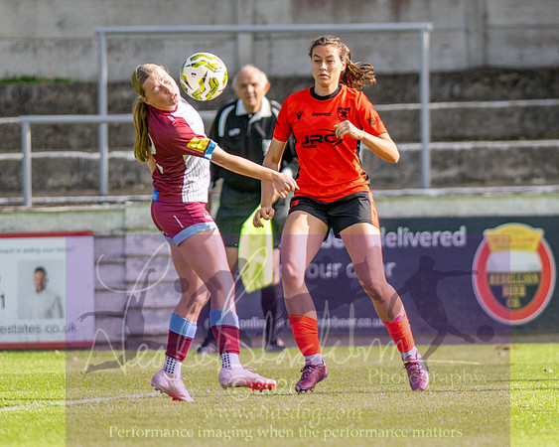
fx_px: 11777
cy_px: 256
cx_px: 433
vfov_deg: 2.2
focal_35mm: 712
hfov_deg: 2.7
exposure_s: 1/3200
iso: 200
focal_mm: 300
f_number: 2.8
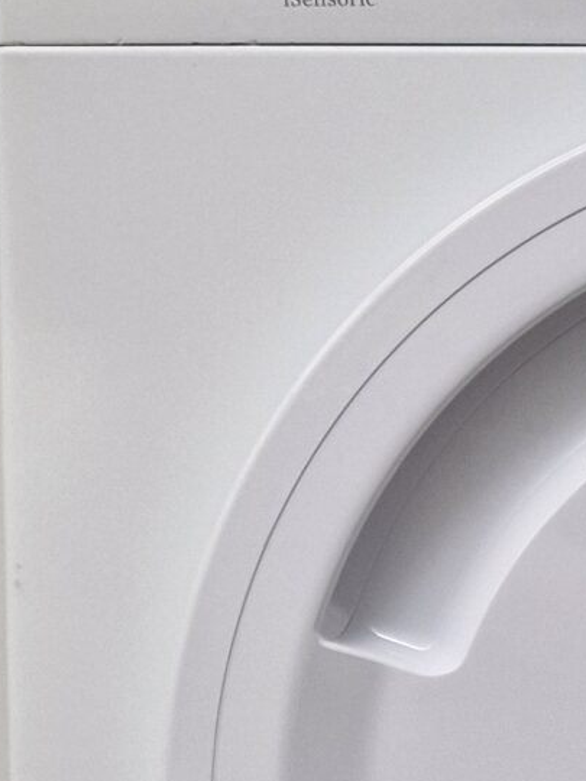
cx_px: 835
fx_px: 2460
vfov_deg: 17.8
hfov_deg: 13.0
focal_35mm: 109
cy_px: 687
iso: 125
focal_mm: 6.4
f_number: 1.8
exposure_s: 1/100
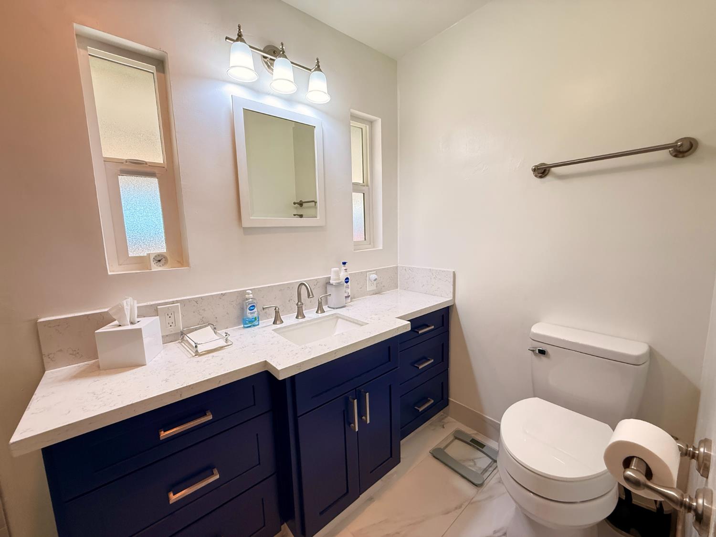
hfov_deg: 102.1
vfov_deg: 85.7
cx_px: 358
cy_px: 268
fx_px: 290
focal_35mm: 14
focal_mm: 2.22
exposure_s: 1/120
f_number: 2.2
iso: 250
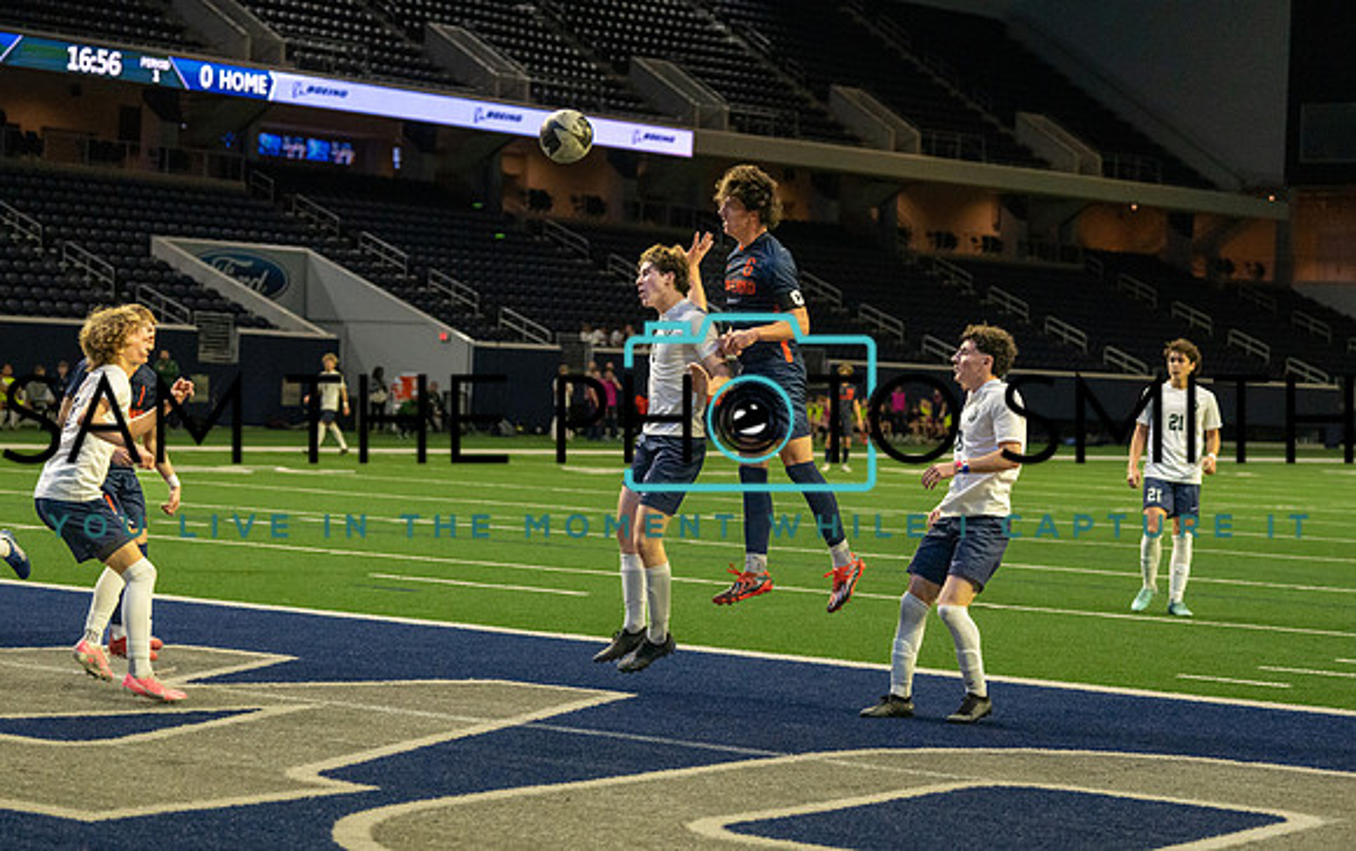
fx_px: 3136
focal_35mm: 85
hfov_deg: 24.4
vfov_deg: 15.5
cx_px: 677
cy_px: 415
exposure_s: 1/1250
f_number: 3.2
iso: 5000
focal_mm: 70
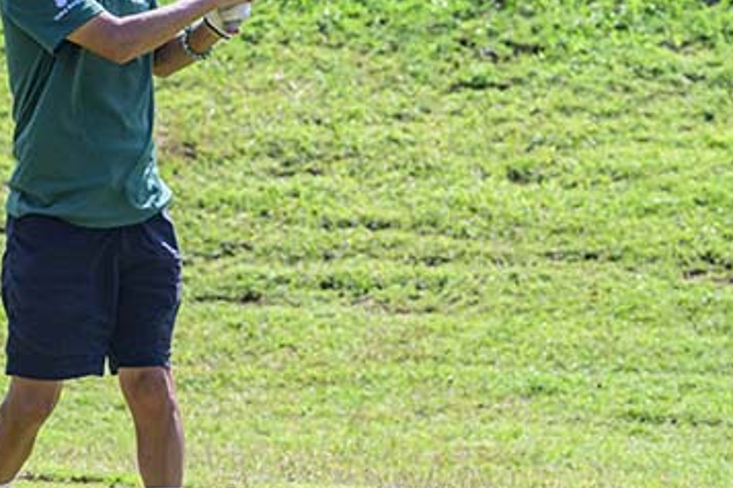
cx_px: 382
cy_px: 109
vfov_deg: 5.0
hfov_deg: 7.4
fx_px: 5640
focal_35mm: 277
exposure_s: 1/10000
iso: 1600
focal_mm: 103
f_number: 3.5
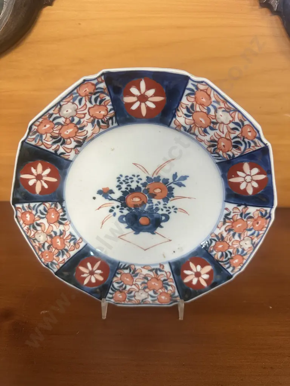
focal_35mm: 24
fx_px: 268
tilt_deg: -32.7
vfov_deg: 71.6
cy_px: 193
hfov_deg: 56.8
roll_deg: -2.1
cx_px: 145
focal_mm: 6.86
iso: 250
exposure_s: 1/50
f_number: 1.78
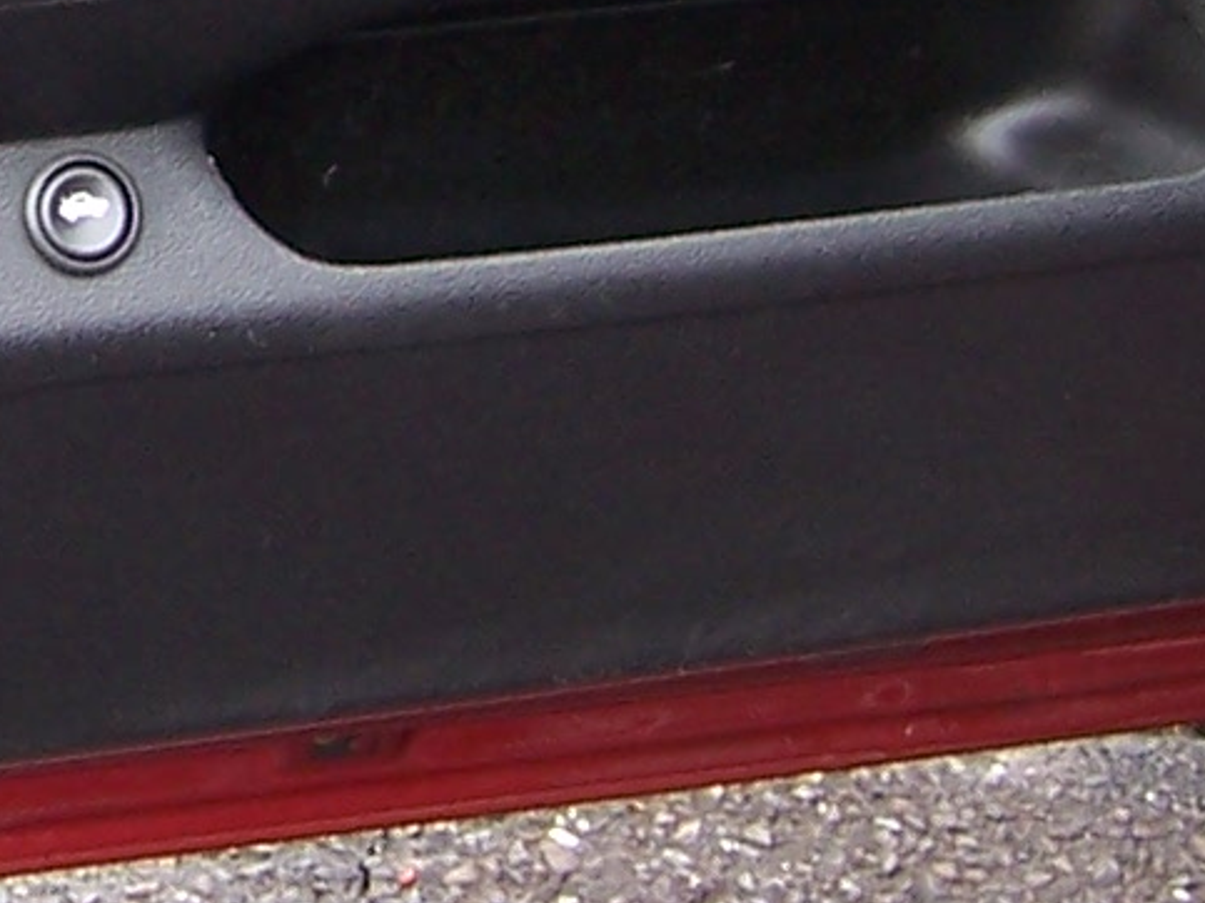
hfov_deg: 10.7
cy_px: -584
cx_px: -716
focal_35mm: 176
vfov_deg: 8.2
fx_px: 6125
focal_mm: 5.5
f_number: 3.4
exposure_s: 1/45
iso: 80
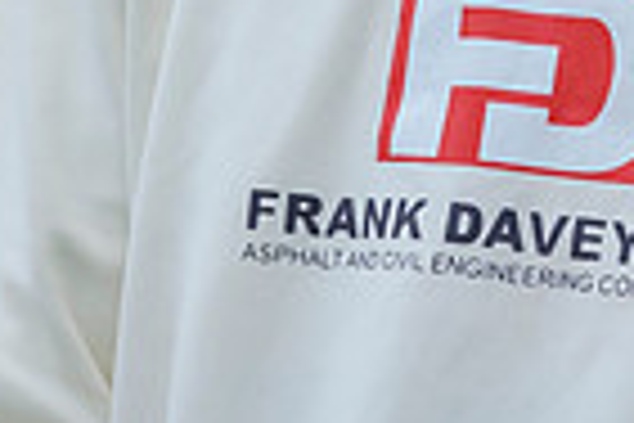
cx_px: 621
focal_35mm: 313
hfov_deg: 6.6
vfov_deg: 4.3
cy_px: -522
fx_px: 5512
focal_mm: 47
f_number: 6.3
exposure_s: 1/160
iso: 200
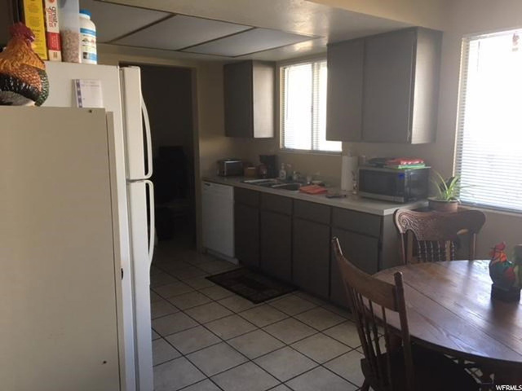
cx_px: 261
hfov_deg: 61.7
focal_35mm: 29
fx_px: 437
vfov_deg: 48.2
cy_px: 196
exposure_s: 1/30
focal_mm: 4.15
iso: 32
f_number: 2.2
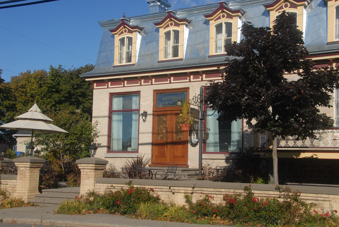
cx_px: 170
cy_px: 114
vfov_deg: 28.2
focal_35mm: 48
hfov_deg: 41.1
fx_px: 453
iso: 100
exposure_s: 1/250
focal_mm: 32
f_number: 8
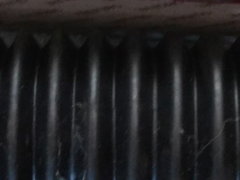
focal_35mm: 158
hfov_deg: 12.5
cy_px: 12
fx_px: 1095
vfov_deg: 9.3
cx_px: 139
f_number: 4.2
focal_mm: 26
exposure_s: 1/8
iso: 3200
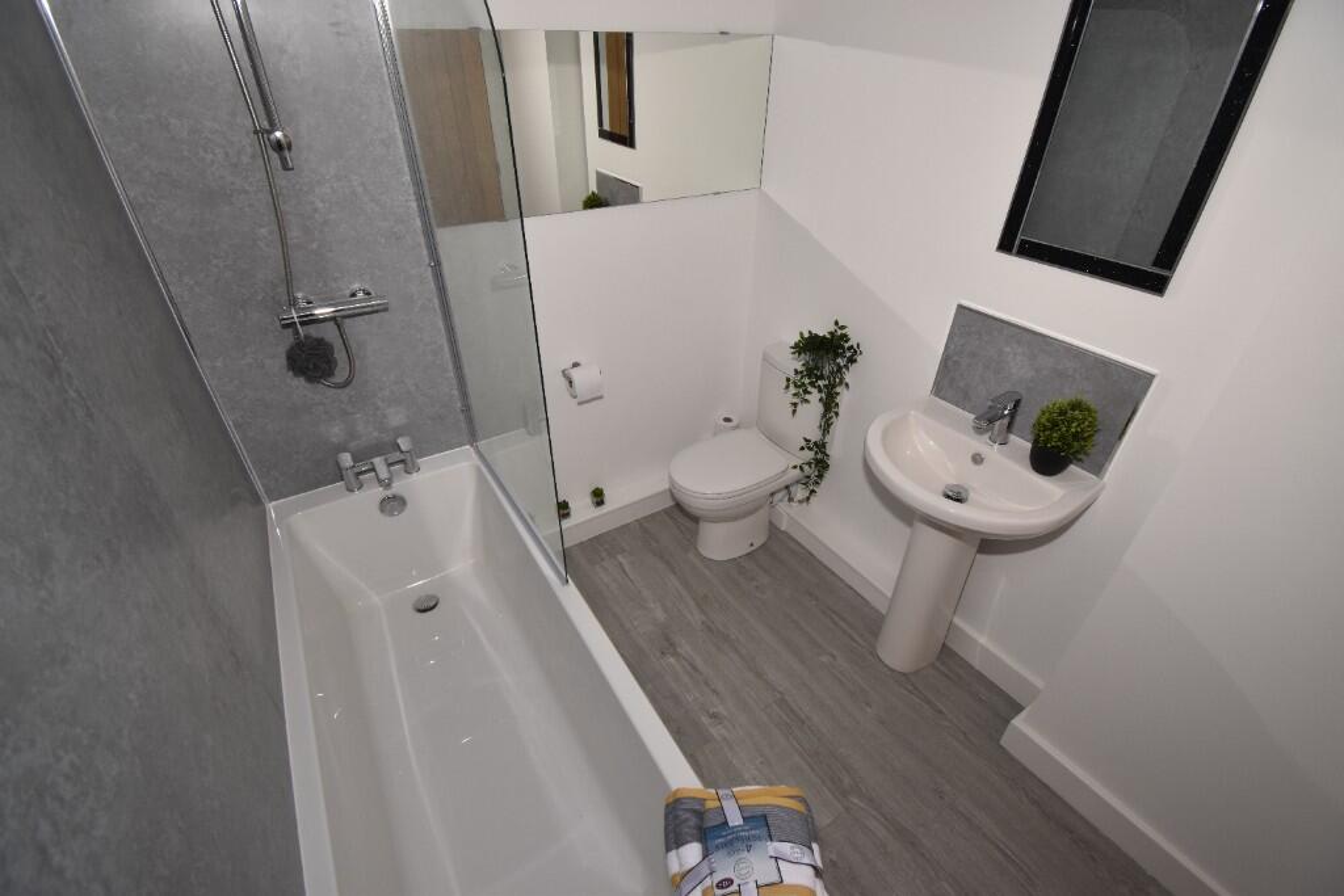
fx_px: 560
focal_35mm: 15
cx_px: 672
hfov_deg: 100.4
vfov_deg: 77.3
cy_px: 448
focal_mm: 10
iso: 400
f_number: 5.6
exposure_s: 1/60
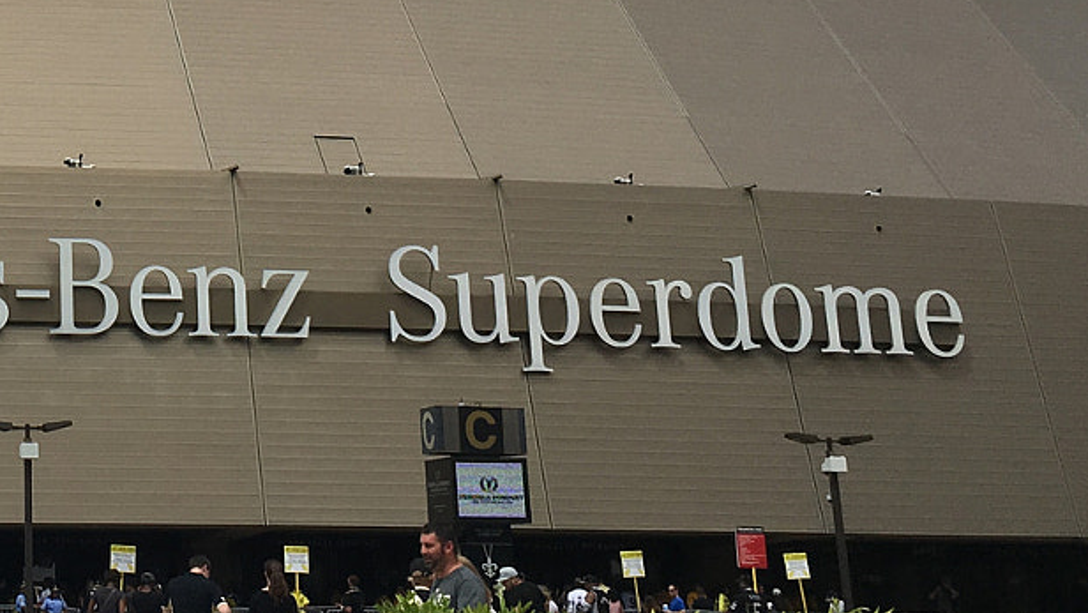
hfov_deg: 24.2
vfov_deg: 14.3
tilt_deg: +17.9
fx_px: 2366
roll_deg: -0.2
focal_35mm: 82
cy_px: -124
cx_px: -101
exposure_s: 1/3205
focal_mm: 4.15
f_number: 2.2
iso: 25
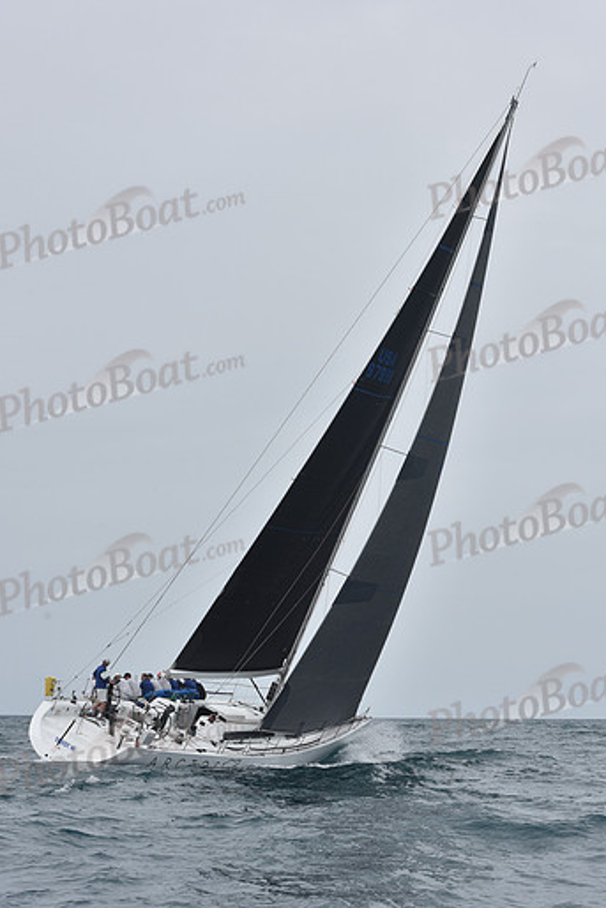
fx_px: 1993
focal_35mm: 79
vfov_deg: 25.7
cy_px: 454
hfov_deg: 17.3
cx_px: 337
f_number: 9
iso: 250
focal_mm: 70
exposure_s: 1/800
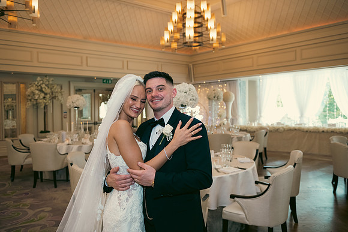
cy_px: 116
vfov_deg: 41.1
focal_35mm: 32
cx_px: 174
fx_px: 309
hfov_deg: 58.7
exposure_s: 1/160
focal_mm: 32
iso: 640
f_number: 3.5
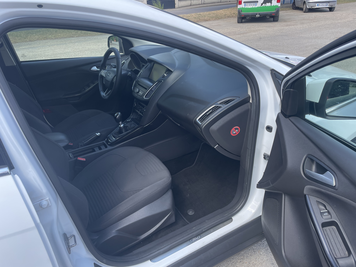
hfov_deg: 67.3
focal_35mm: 26
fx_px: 267
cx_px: 178
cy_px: 134
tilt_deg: -27.1
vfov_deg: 53.1
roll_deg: +4.1
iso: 32
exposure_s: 1/425
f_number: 1.6
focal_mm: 4.2
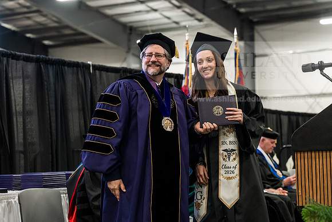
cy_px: 111
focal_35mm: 86
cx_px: 166
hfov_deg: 23.6
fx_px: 793
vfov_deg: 15.9
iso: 4000
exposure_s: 1/200
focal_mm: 86
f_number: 4.5
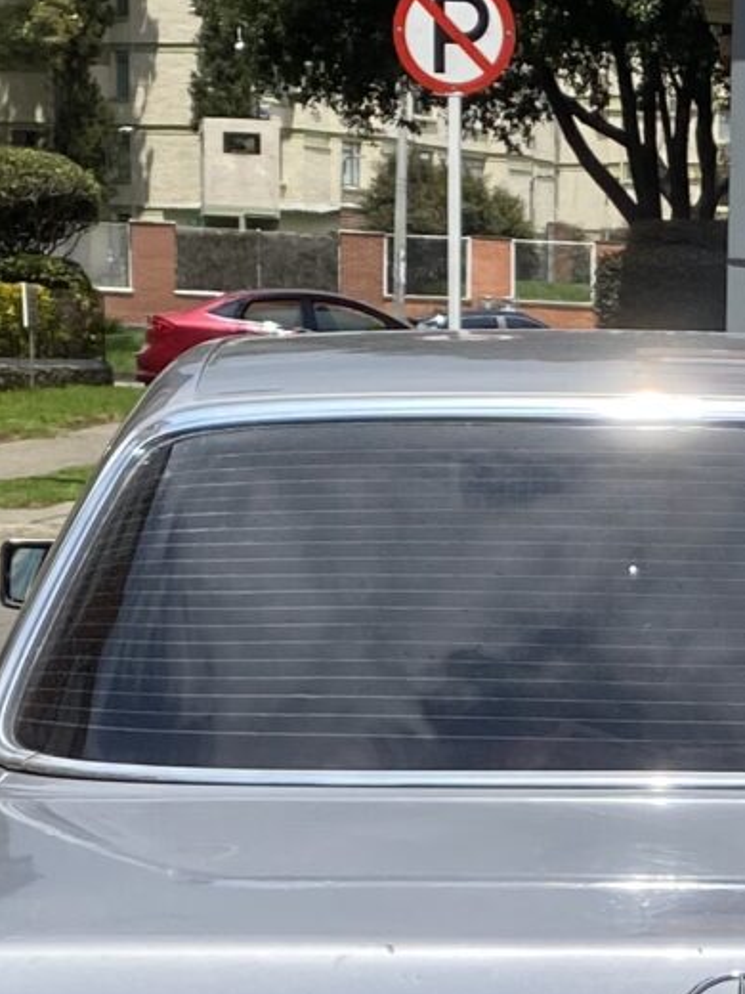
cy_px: 1034
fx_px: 3673
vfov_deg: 15.1
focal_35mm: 128
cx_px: 881
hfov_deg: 11.4
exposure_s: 1/2688
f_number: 1.8
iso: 32
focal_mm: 4.25
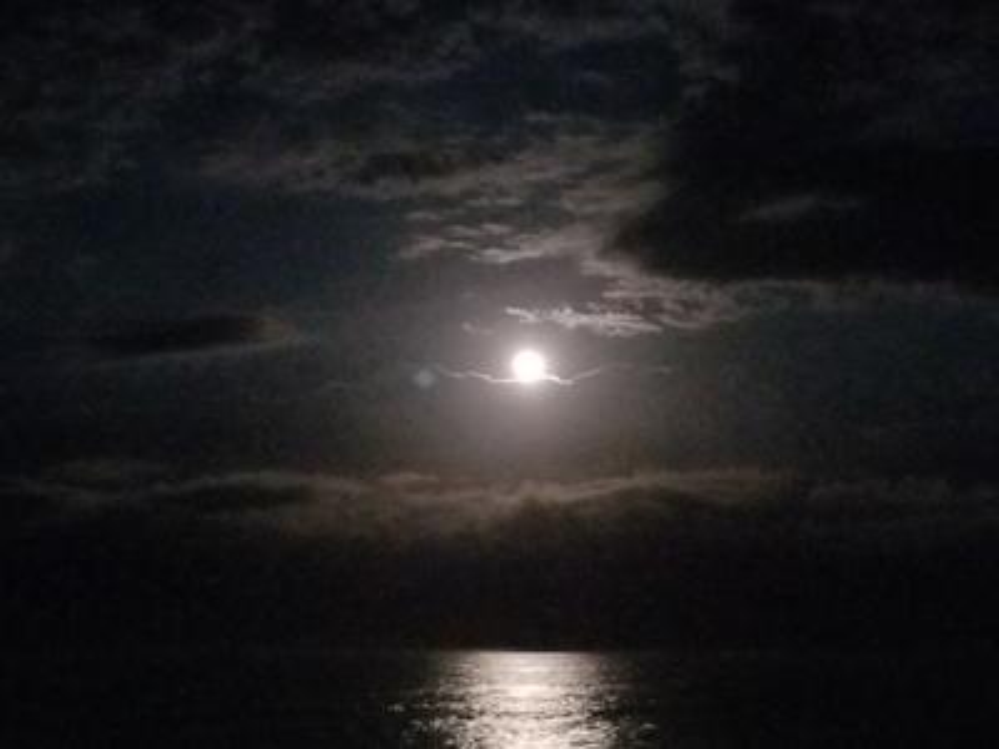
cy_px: 374
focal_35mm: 26
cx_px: 500
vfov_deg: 53.1
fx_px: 750
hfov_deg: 67.3
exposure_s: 1/9
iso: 1250
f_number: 1.7
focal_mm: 4.25
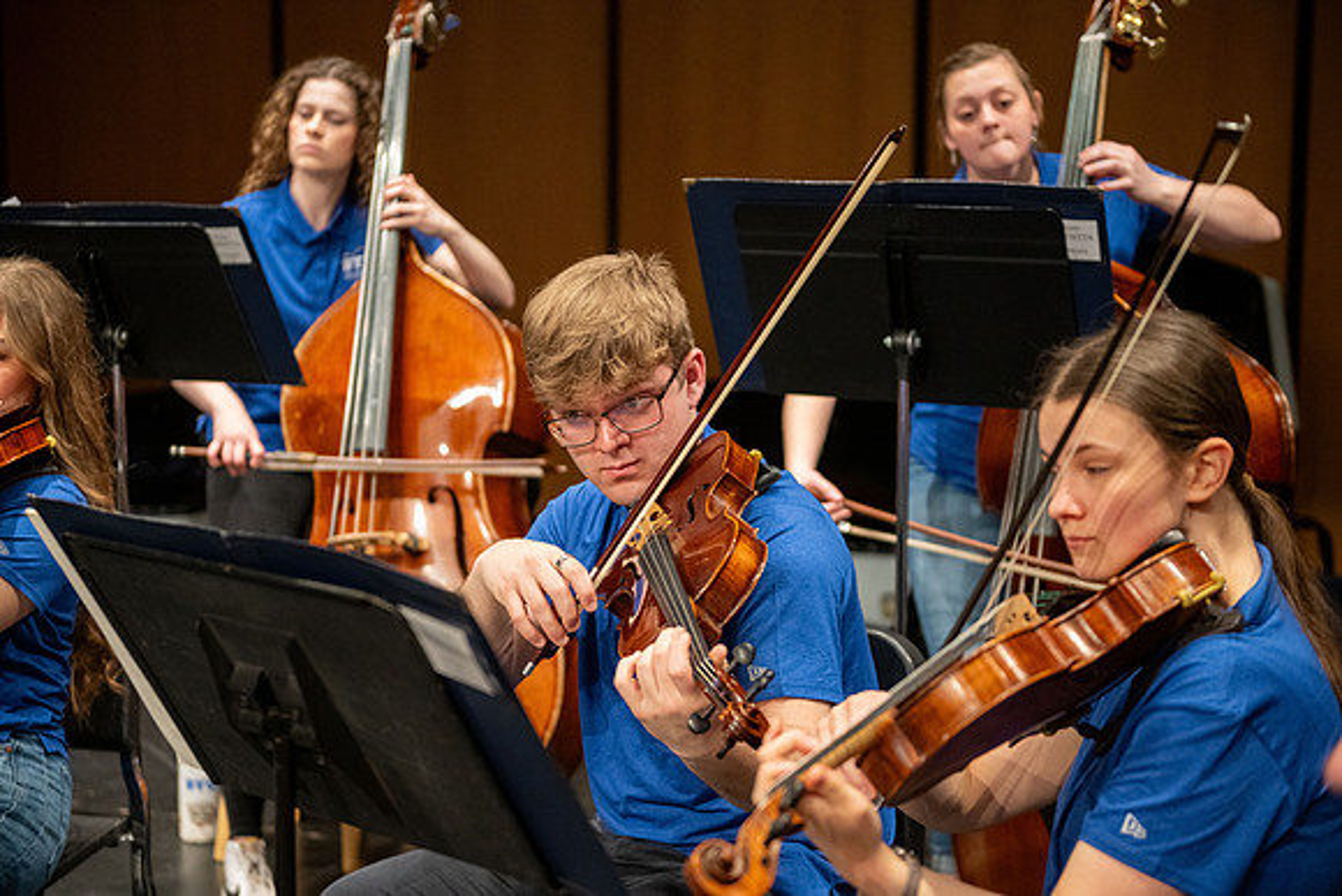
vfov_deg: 19.5
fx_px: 2610
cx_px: 671
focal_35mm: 70
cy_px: 448
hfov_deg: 28.8
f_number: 2.8
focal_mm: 70
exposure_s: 1/500
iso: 3200
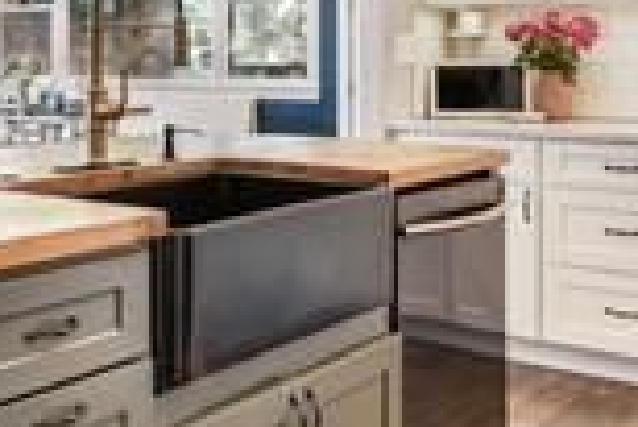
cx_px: 41
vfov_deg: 22.9
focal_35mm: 58
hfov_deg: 32.4
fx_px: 1029
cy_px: 58
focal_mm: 14
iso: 100
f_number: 13
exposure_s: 3
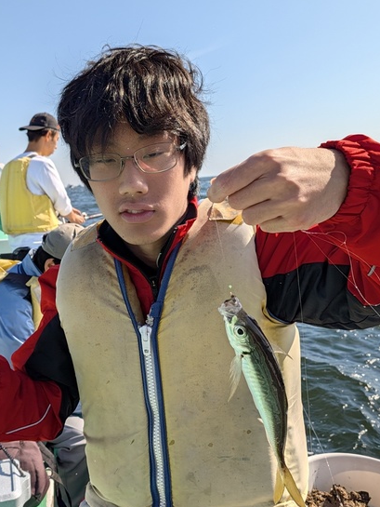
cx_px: 165
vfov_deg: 51.3
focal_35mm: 36
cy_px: 262
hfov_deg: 39.6
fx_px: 527
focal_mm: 5.28
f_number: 1.7
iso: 15
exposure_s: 1/1258
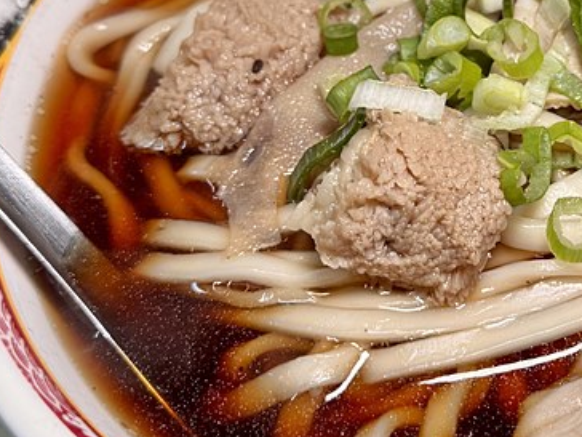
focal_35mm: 66
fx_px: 1110
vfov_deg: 22.0
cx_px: 448
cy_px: 107
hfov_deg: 28.9
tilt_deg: -48.0
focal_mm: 6.76
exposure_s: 1/120
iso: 64
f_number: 1.78
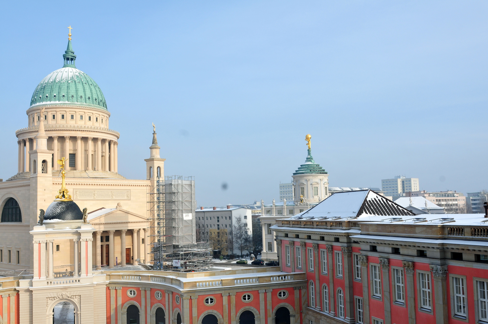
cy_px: 162
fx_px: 487
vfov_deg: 36.8
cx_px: 244
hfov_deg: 53.2
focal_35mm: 36
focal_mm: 24
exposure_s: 1/320
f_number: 9
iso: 200
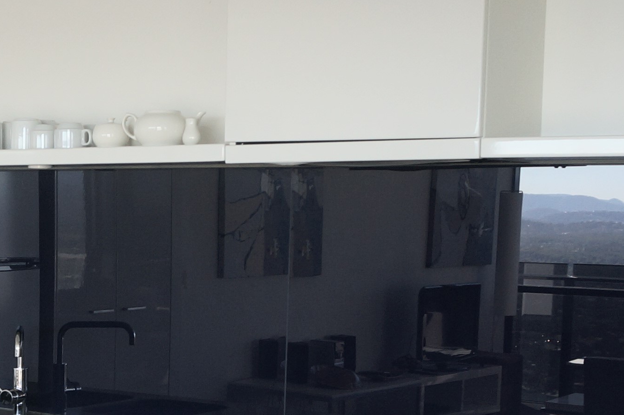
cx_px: 52
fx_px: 1523
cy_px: 415
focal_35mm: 88
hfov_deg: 22.5
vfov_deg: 15.2
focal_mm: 16
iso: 100
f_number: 4
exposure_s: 1/60
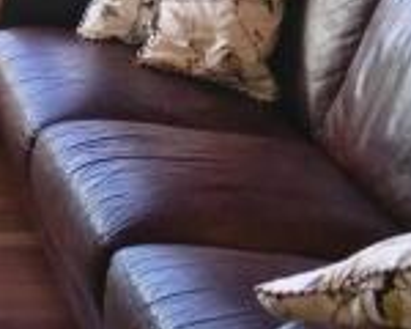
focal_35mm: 110
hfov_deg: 15.7
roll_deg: +0.6
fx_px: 1338
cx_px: -256
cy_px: -78
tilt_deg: -14.3
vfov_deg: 13.6
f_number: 2.2
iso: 32
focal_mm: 4.15
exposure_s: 1/100
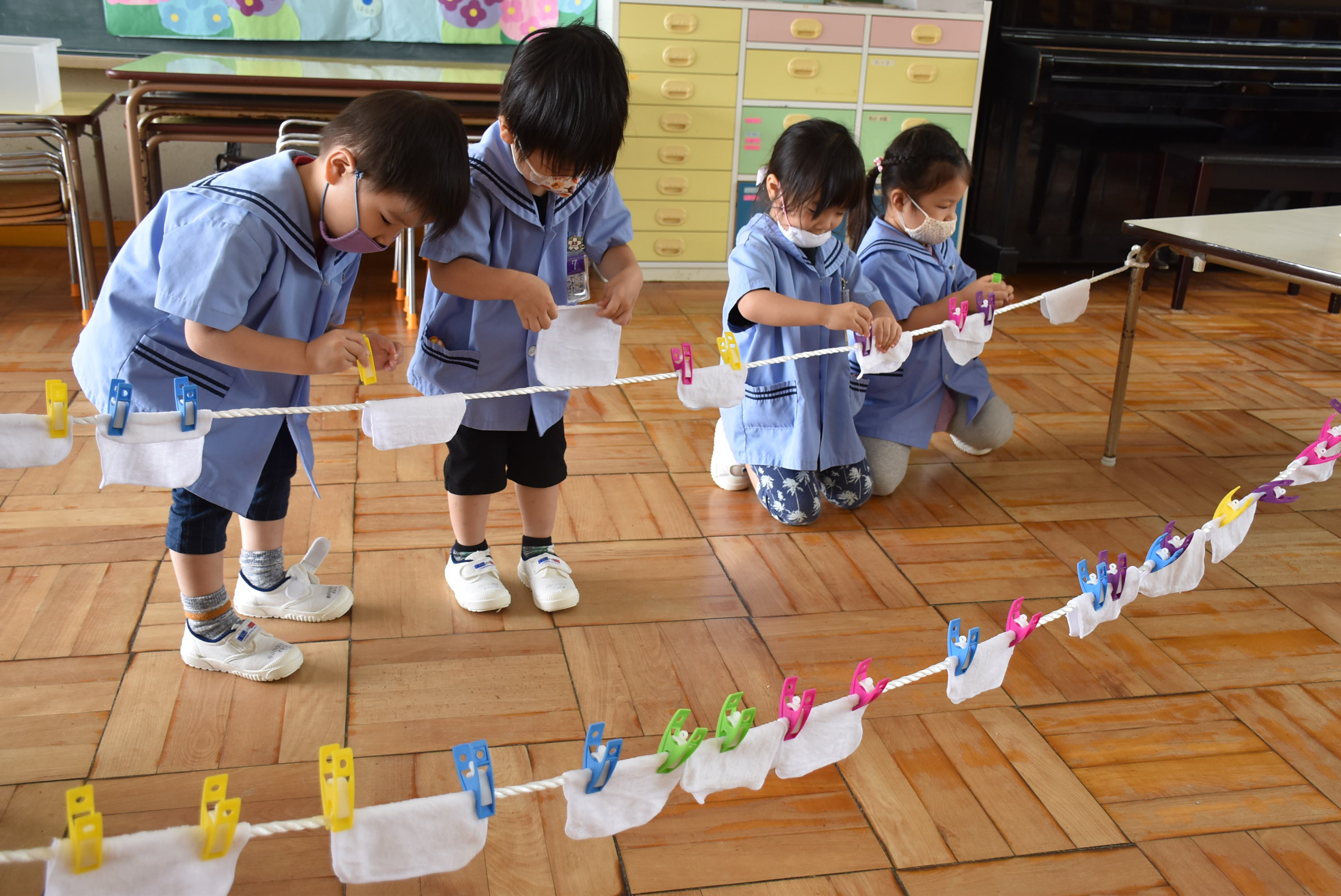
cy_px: 448
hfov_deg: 55.1
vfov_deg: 38.4
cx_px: 670
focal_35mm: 34
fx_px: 1286
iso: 400
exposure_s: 1/80
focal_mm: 23
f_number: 4.5
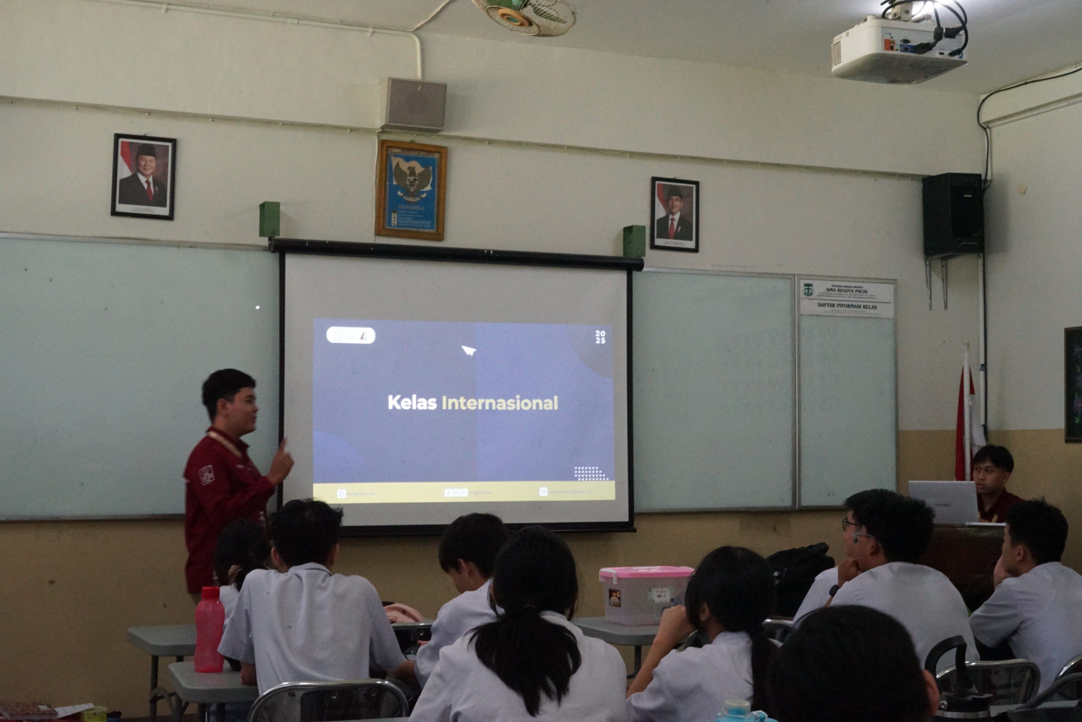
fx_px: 1503
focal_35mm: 50
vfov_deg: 27.0
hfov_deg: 39.6
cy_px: 361
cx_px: 541
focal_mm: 50
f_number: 22
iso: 5000
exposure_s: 1/15
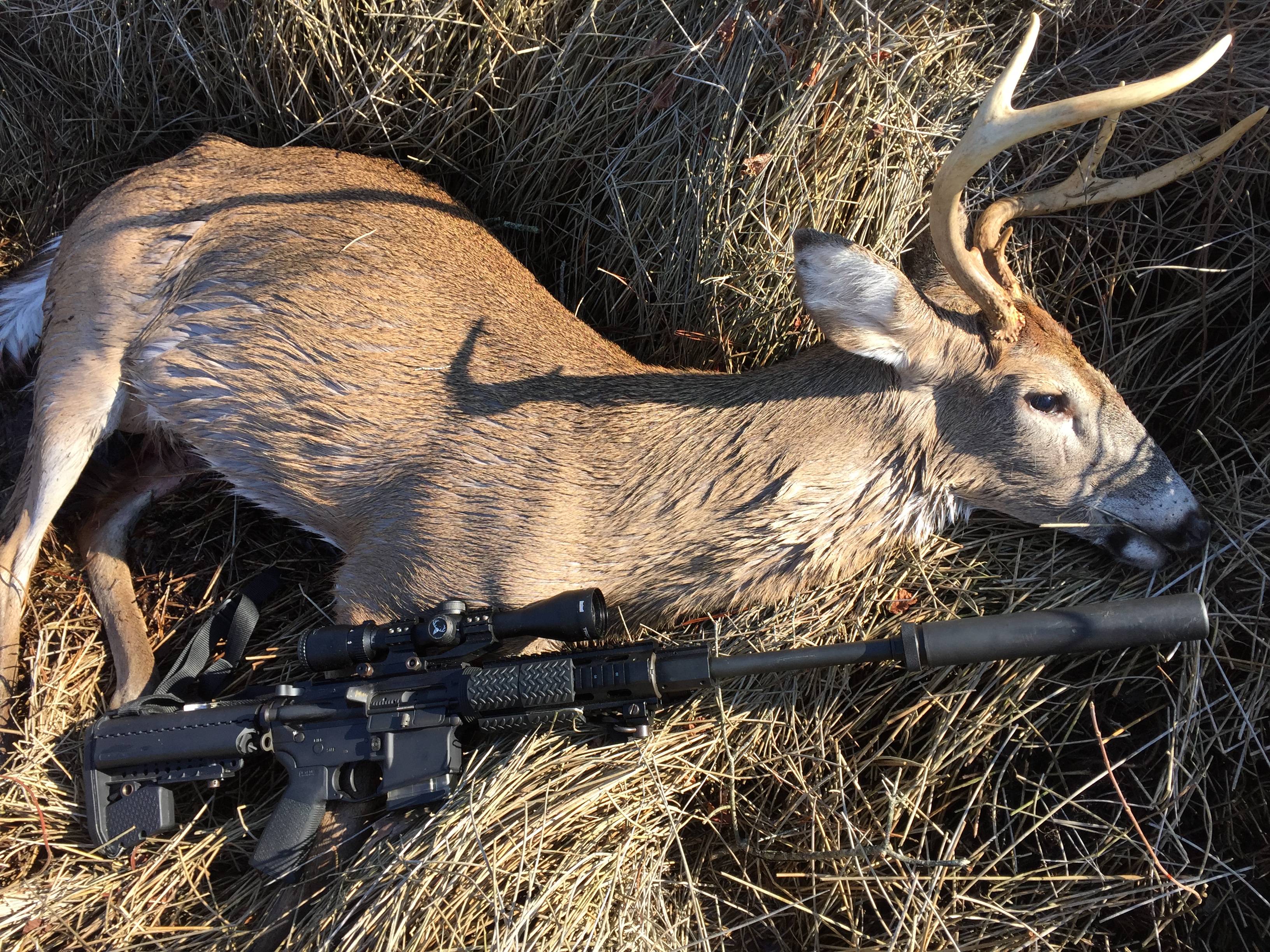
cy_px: 476
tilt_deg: -63.6
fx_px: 1064
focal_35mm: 29
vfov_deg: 48.2
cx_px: 635
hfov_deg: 61.7
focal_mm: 4.15
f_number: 2.2
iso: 32
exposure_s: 1/599
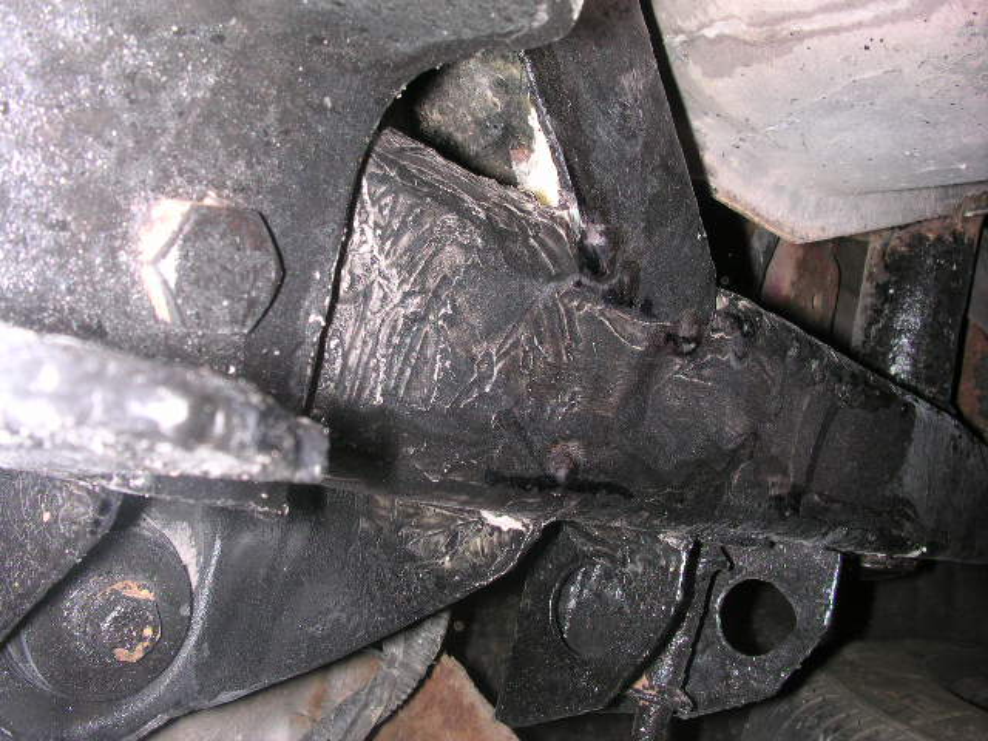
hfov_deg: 50.1
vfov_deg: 38.7
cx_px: 494
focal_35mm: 37
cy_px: 370
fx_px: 1056
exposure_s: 1/60
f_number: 4.5
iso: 100
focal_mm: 5.6
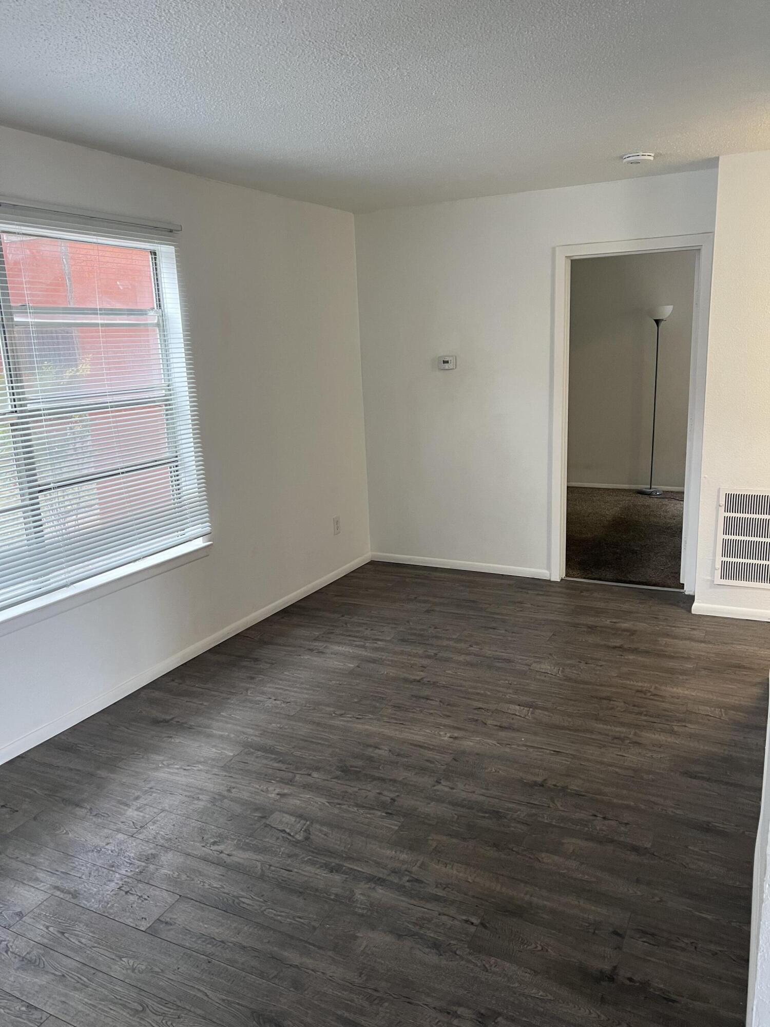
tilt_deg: -12.8
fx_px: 771
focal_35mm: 26
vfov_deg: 67.3
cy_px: 514
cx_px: 385
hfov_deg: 53.1
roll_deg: +2.0
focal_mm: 5.7
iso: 125
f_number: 1.5
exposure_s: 1/60
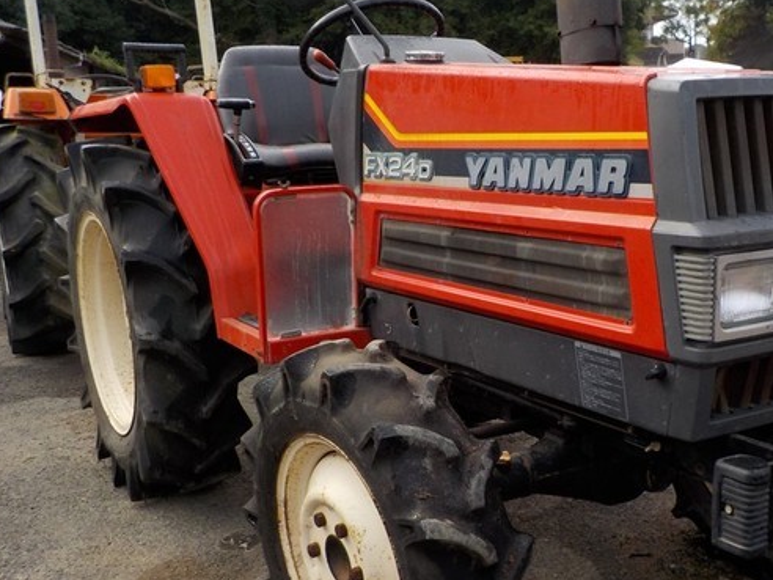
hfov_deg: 47.4
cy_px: 357
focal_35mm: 39
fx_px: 871
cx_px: 484
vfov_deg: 36.6
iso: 125
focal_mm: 4.1
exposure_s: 1/500
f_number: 3.3
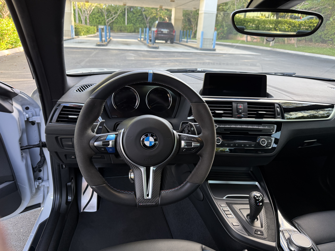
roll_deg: -3.0
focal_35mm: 24
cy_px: 126
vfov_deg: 56.8
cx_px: 168
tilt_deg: -21.6
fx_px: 232
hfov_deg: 71.6
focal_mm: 6.76
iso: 125
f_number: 1.78
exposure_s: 1/121
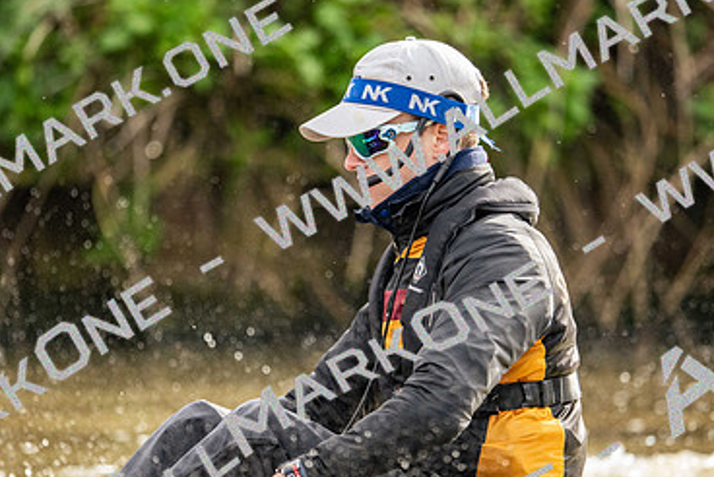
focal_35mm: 630
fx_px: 12504
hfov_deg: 3.3
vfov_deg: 2.2
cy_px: 255
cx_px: 495
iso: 900
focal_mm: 400
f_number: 4.5
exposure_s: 1/1600
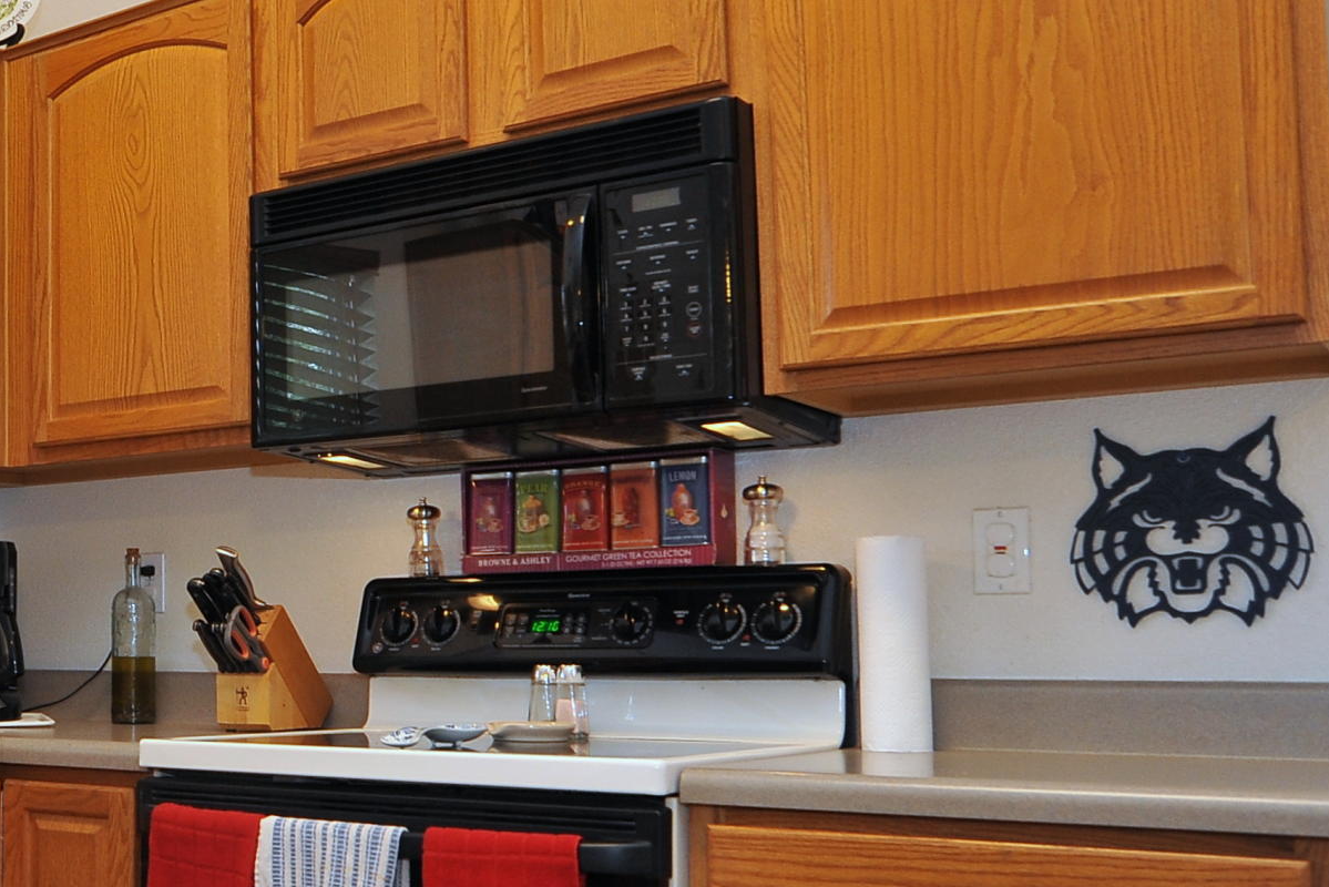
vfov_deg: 29.8
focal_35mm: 45
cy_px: 530
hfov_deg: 38.3
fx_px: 1662
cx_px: -24
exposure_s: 1/30
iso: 1000
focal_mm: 18
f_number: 6.3
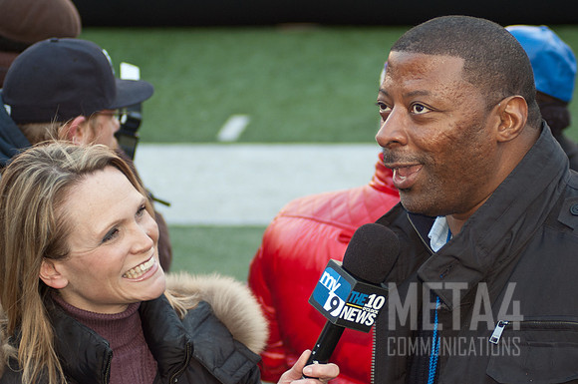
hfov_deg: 17.8
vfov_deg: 11.9
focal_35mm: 115
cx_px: 316
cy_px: 174
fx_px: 1841
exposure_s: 1/200
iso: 320
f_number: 4
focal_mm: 70
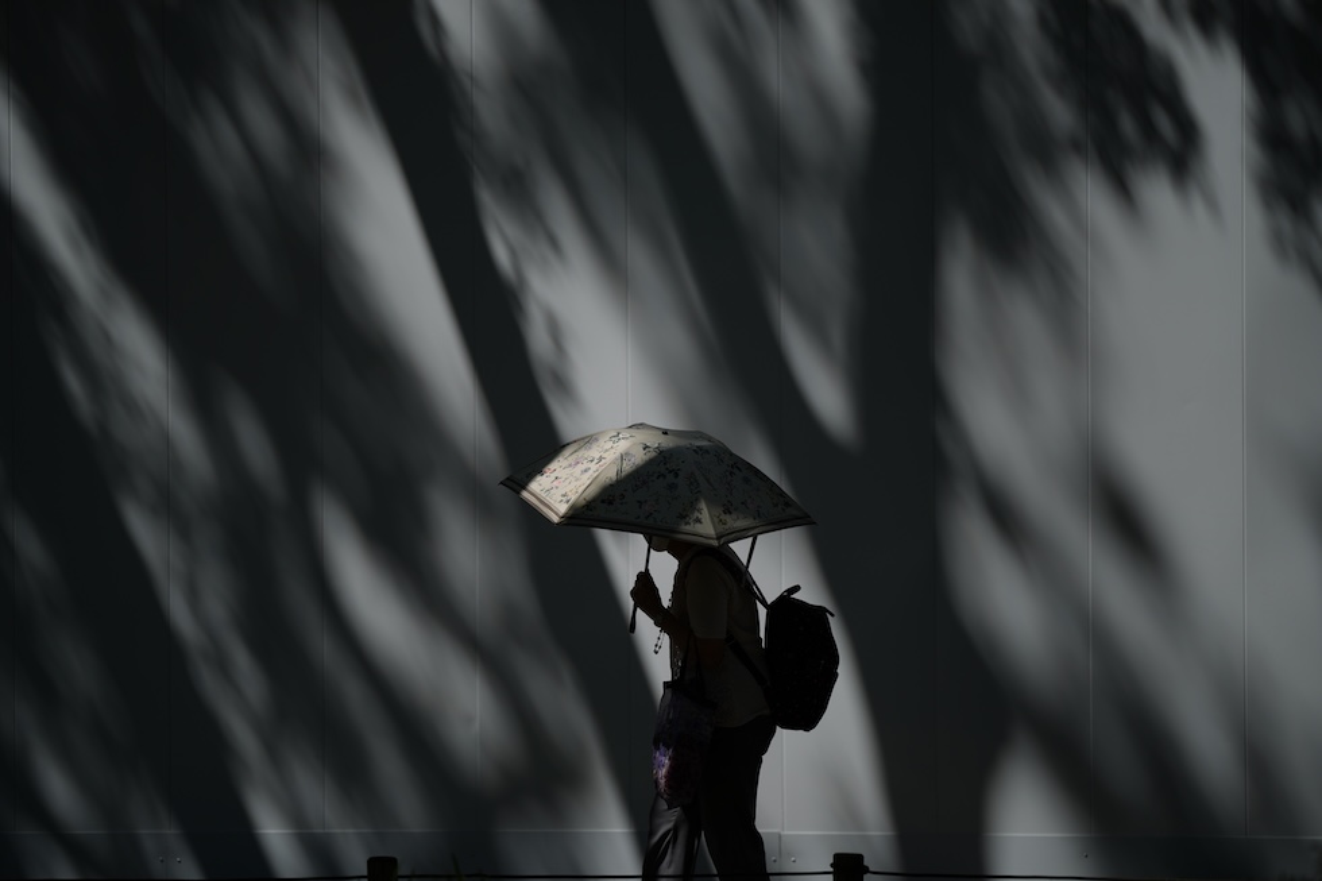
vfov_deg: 10.2
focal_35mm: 135
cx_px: 661
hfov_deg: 15.2
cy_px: 440
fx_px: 4956
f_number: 1.8
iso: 50
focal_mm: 135
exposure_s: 1/6000
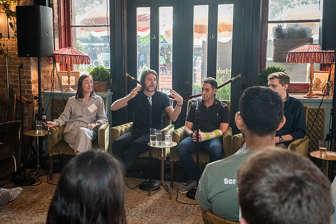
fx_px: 410
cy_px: 111
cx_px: 148
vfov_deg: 30.6
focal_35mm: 44
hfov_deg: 44.5
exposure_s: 1/200
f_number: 4.5
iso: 4000
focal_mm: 35
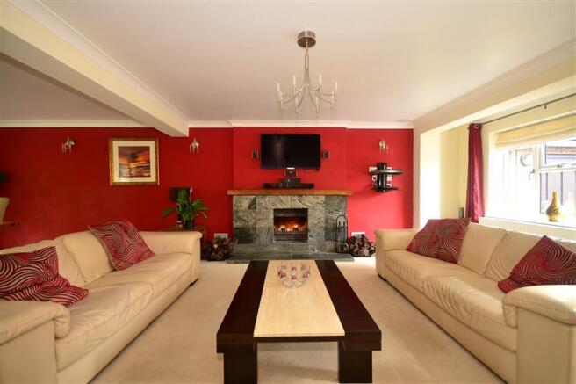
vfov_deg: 77.3
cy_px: 192
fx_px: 240
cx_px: 288
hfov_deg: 100.4
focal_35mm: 15
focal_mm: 10
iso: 400
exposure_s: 1/2.5
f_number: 5.6
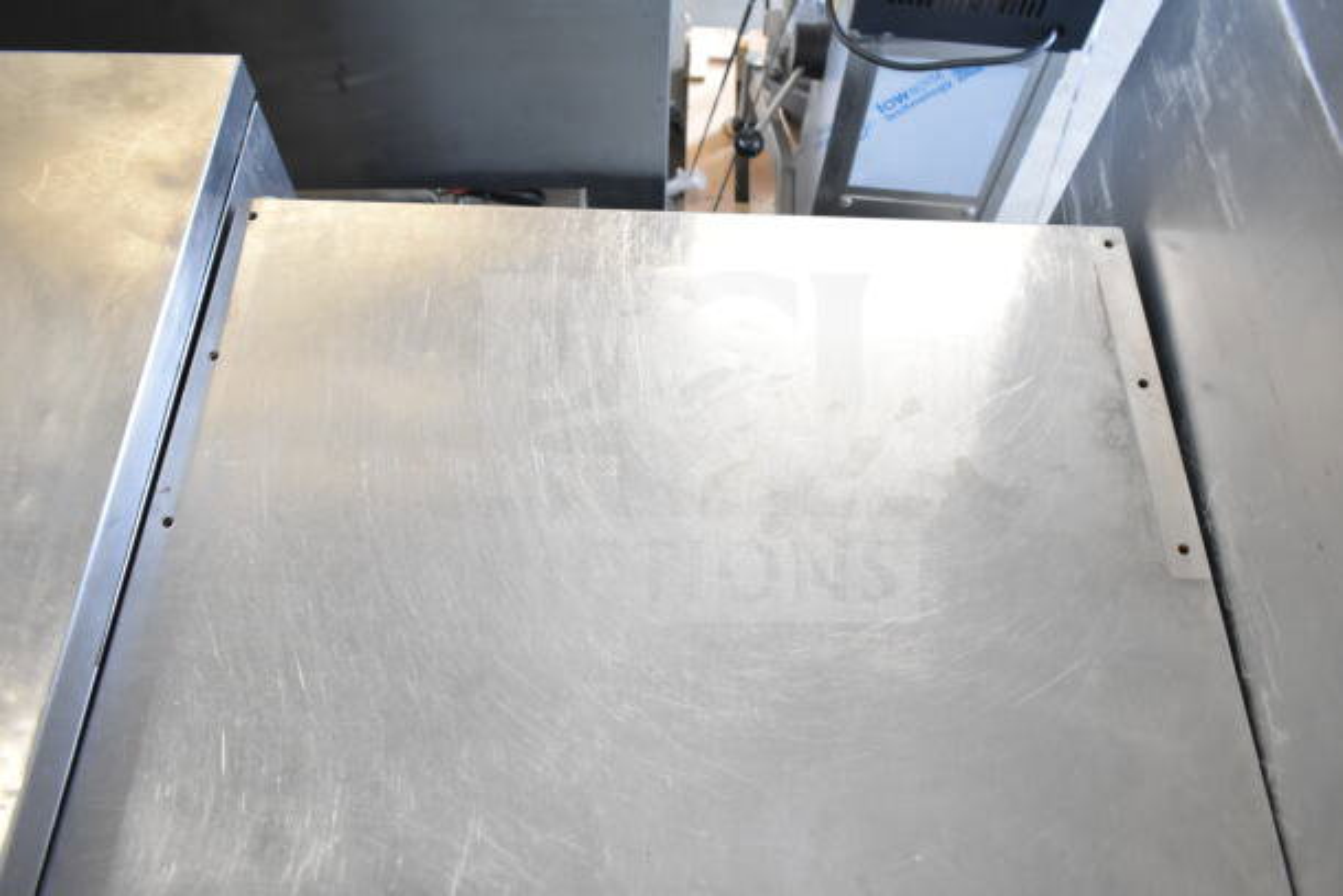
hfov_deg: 67.4
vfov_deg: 48.0
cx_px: 672
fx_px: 1007
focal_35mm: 27
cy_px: 448
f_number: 4.5
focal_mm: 18
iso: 1600
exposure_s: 1/80
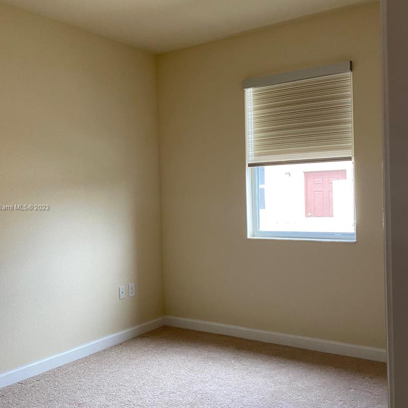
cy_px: 208
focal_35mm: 36
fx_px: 480
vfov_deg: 46.0
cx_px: 191
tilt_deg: -0.1
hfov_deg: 46.0
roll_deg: +2.1
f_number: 1.8
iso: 160
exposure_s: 1/60
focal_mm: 4.25
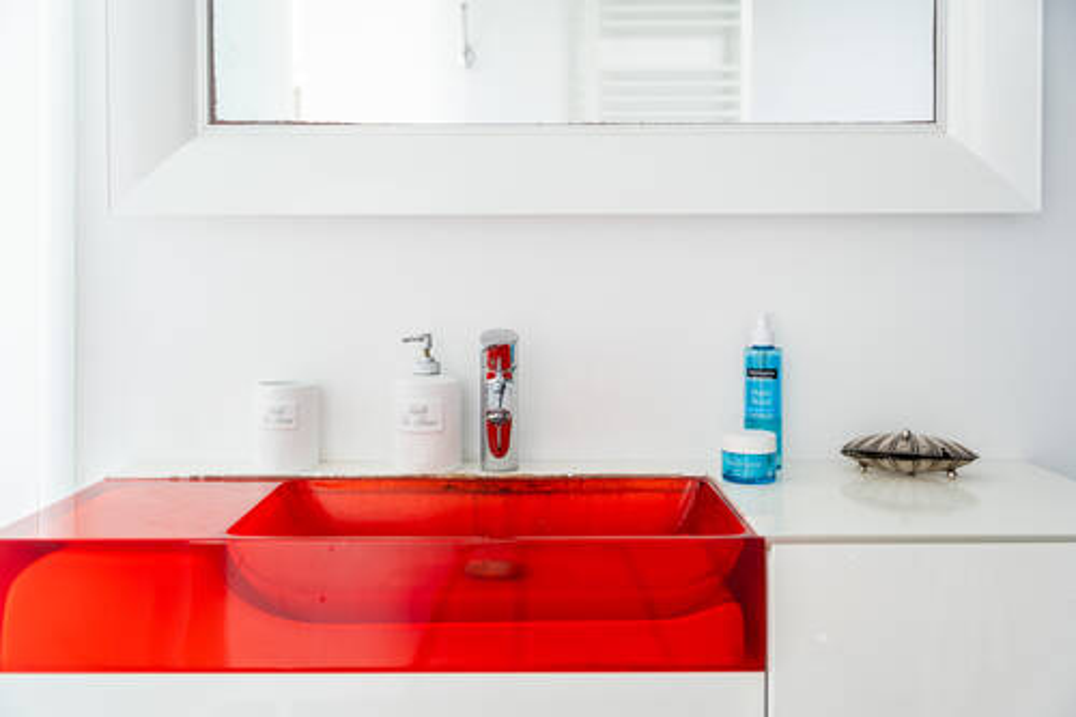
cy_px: 358
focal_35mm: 35
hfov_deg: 54.5
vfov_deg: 37.8
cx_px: 538
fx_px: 1046
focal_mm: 35
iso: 100
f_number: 2.8
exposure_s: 1/20
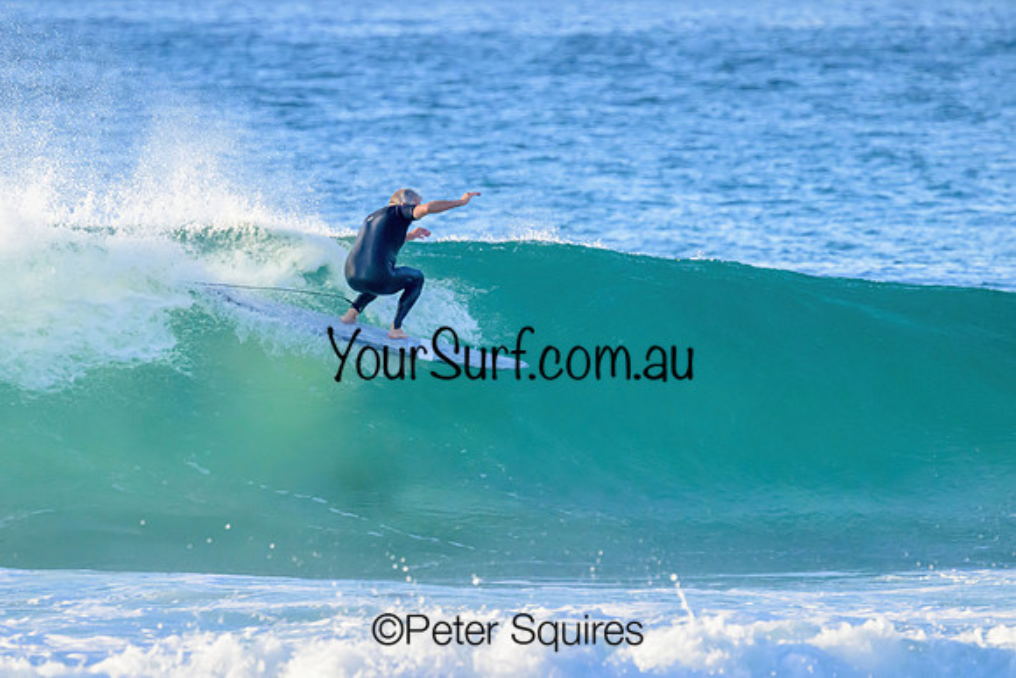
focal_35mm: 699
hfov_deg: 2.9
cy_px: 296
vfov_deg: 2.0
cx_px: 438
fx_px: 19729
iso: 4500
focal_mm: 610
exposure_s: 1/2000
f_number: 11
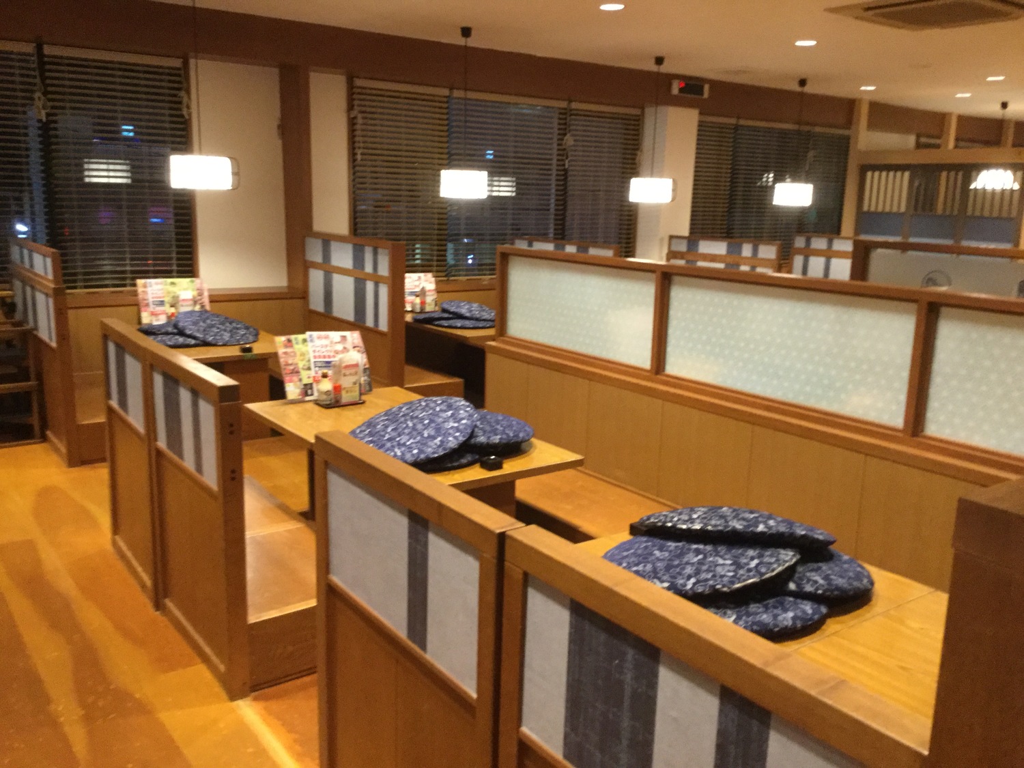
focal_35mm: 31
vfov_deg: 45.4
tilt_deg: -11.5
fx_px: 917
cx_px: 512
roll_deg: -1.4
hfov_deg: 58.4
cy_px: 384
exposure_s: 1/17
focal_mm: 3.3
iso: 200
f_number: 2.4
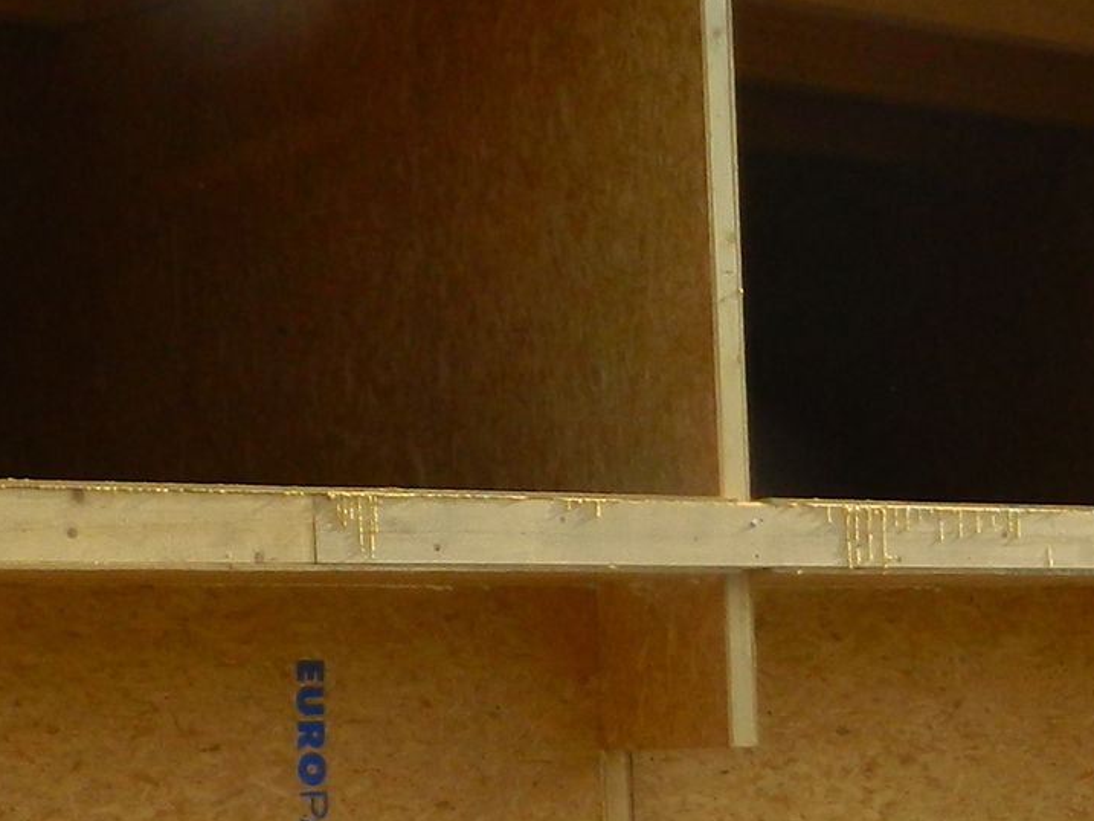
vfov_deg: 13.1
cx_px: 488
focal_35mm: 113
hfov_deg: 17.4
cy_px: 580
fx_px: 3572
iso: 80
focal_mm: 4.5
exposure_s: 1/640
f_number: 3.1
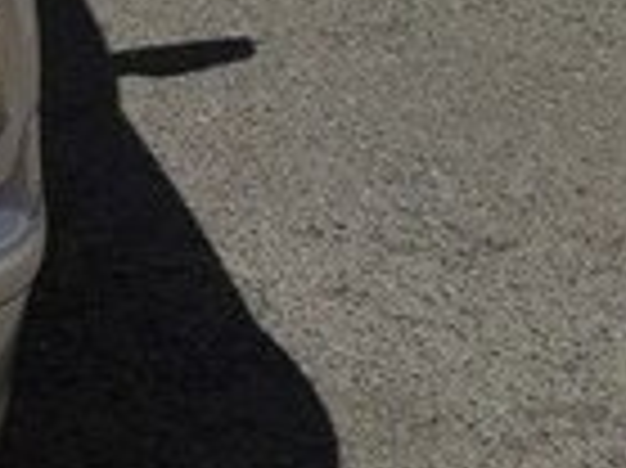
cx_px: -851
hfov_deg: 12.1
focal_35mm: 133
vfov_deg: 11.1
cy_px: 70
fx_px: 2403
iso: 40
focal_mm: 3.7
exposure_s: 1/3257
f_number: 1.9
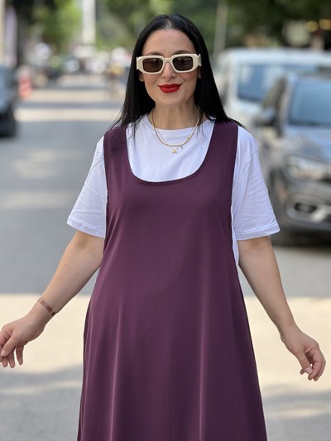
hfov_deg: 12.4
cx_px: 166
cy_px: 220
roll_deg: -0.7
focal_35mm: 120
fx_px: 1529
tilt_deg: -6.6
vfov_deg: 16.4
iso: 64
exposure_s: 1/383
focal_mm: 15.66
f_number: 2.8
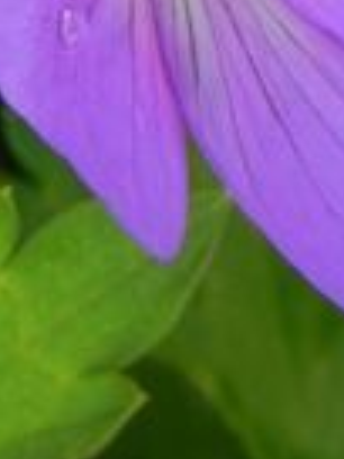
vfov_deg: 1.4
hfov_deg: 1.0
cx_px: -71
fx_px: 19279
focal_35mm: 1455
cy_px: -597
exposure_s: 1/320
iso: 160
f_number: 5
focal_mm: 44
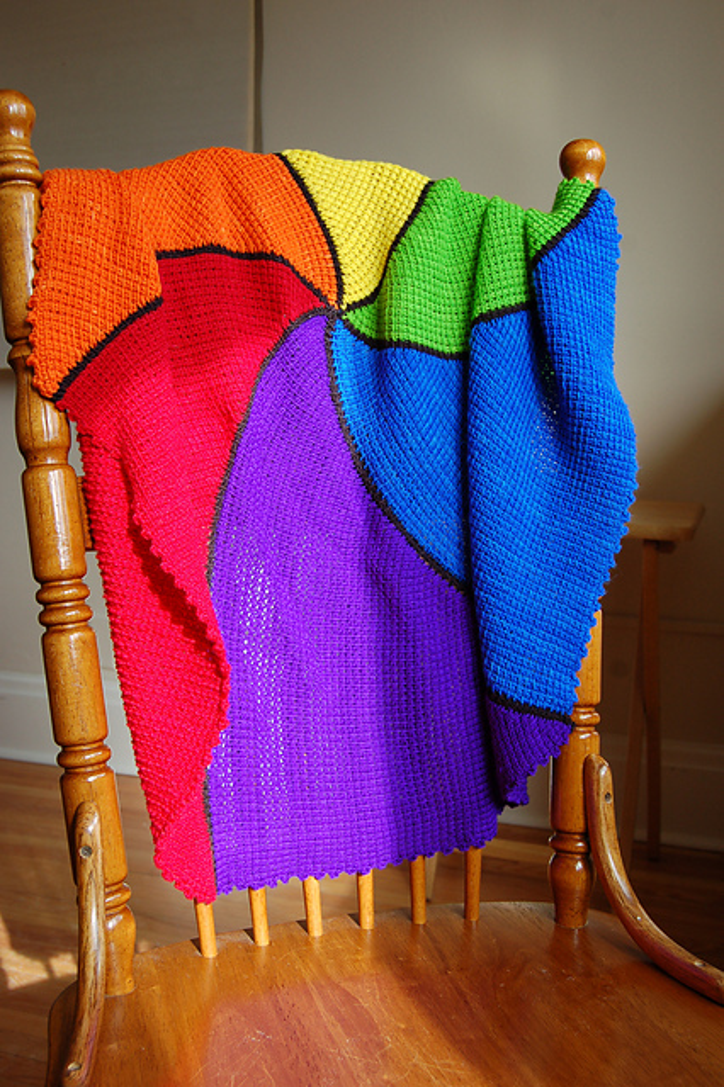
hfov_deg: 36.8
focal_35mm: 36
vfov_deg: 53.2
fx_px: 1087
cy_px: 544
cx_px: 362
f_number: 5.6
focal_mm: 24
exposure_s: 1/125
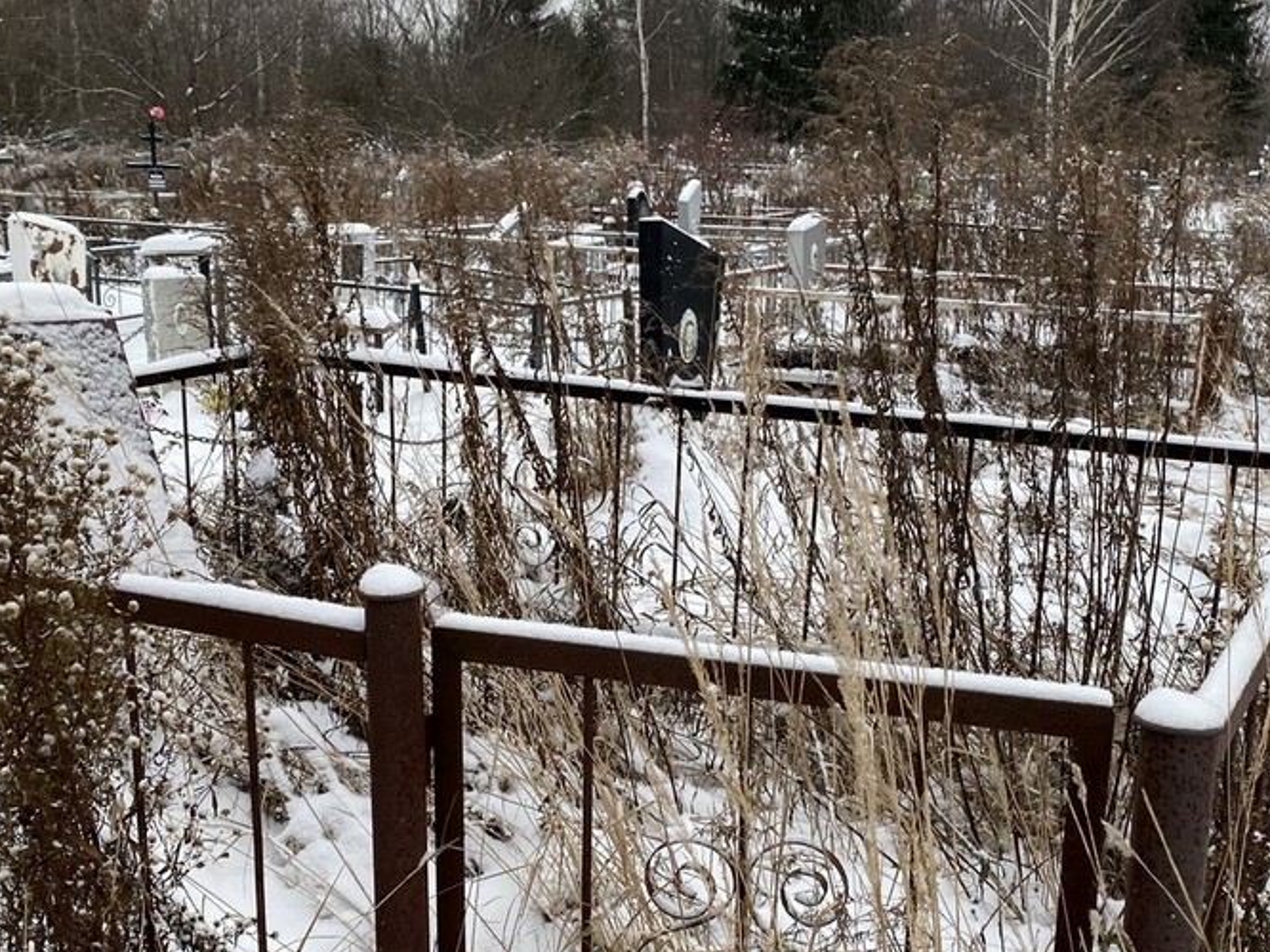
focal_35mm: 40
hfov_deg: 46.8
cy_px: 548
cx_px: 593
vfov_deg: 35.9
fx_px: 1467
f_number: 1.8
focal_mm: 4.25
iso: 32
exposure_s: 1/502
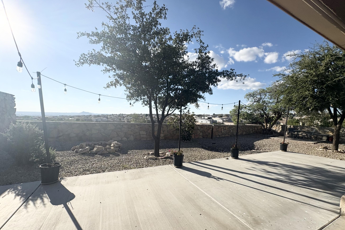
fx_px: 144
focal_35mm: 15
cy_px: 129
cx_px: 176
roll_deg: -2.6
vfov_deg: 77.0
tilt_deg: -4.6
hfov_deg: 100.4
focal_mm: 2.22
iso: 50
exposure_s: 1/3717
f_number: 2.2
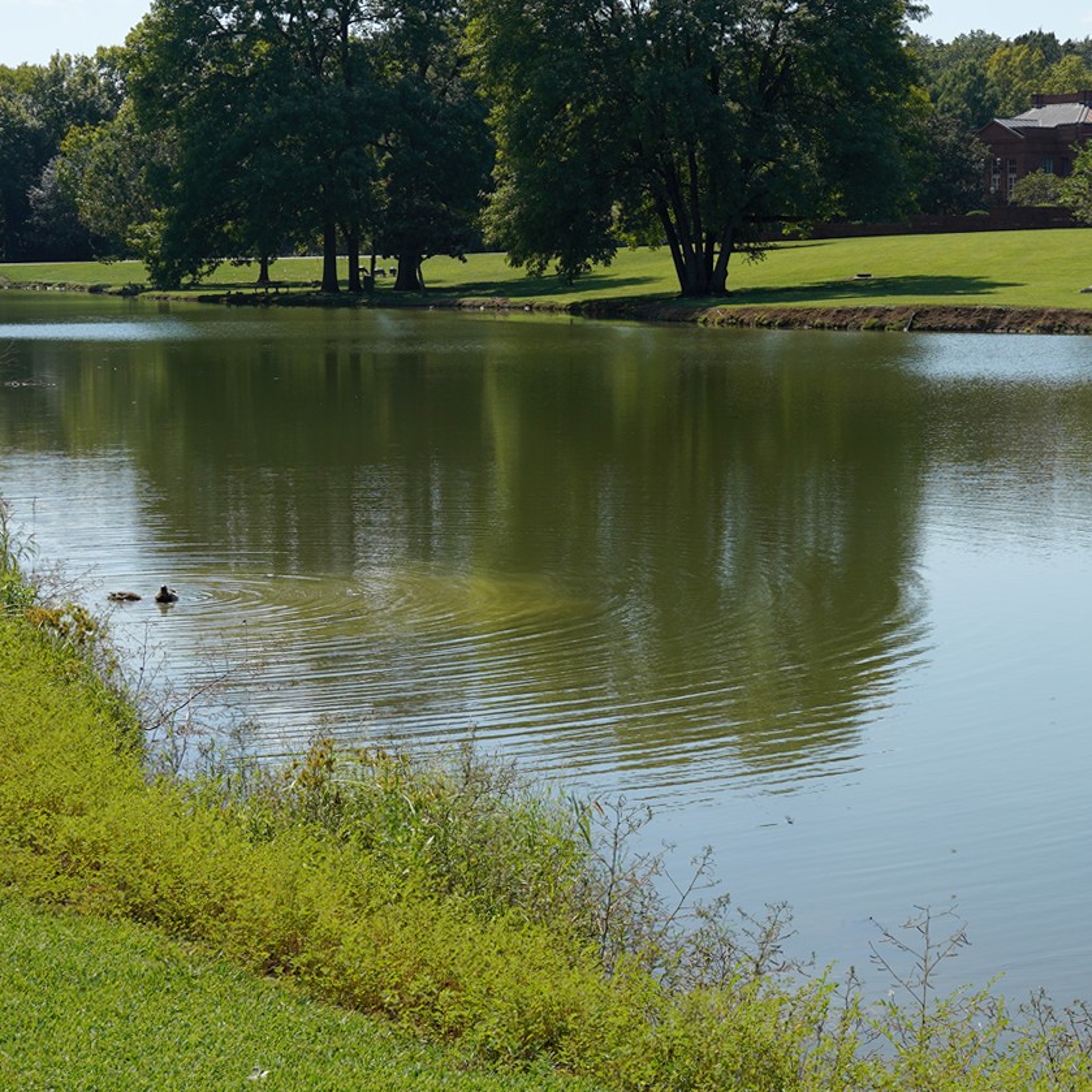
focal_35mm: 75
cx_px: 1011
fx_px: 2677
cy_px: 415
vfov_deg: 23.0
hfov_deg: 22.4
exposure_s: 1/100
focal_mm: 37
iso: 200
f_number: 11
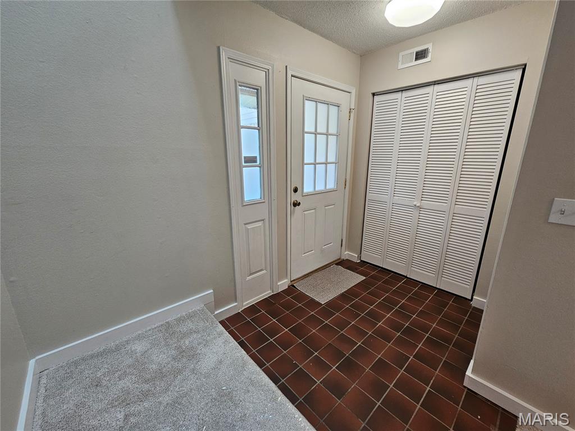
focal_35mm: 13
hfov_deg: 106.2
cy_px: 216
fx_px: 216
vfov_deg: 89.9
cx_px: 288
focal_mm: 2.2
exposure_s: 1/60
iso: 100
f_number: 2.2
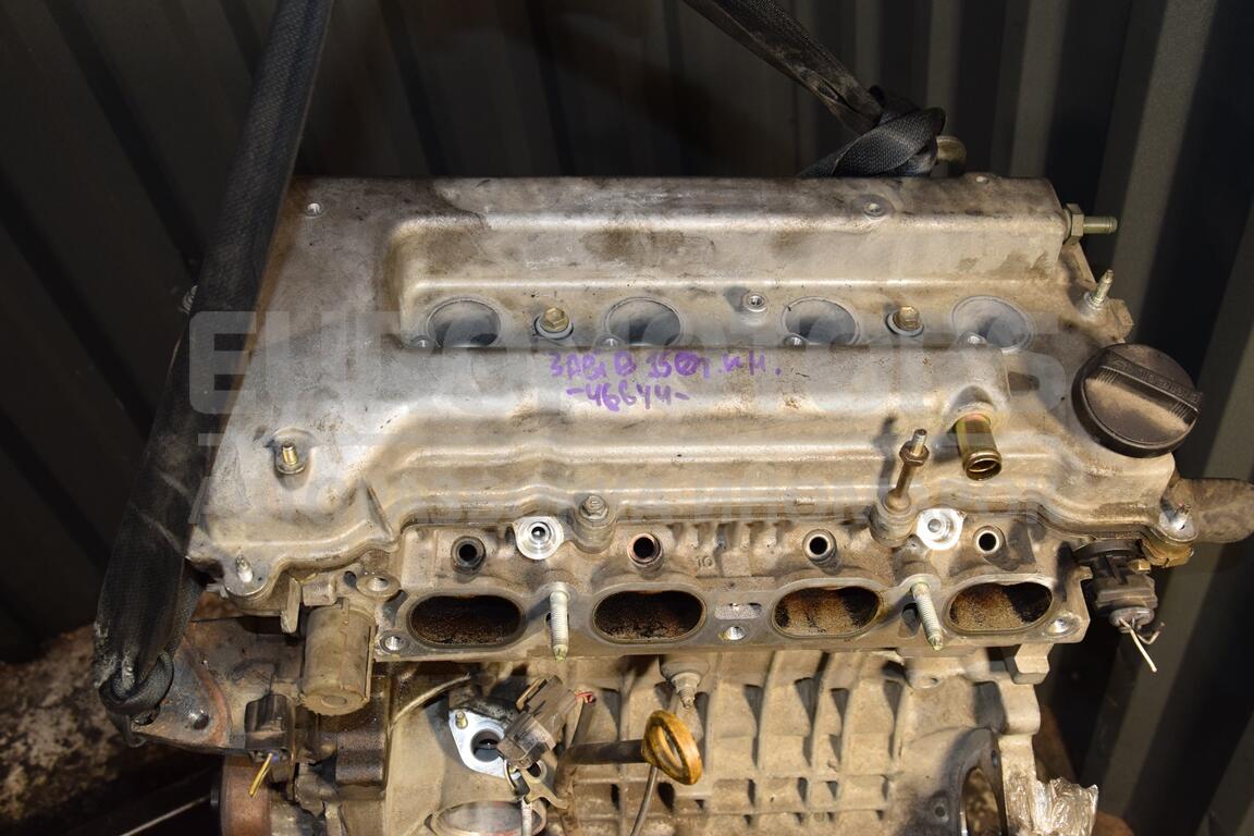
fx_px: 1306
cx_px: 627
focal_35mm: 38
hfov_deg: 51.3
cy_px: 418
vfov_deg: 35.5
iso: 800
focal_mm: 25
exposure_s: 1/200
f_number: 6.3
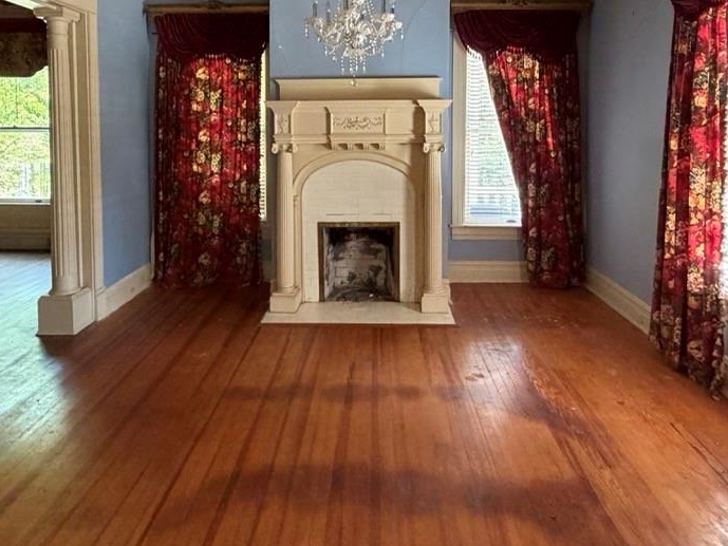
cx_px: 360
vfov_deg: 51.3
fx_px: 547
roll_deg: +0.9
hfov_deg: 67.3
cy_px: 151
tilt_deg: -2.7
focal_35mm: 26
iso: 500
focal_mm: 2.22
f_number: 2.2
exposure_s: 1/60
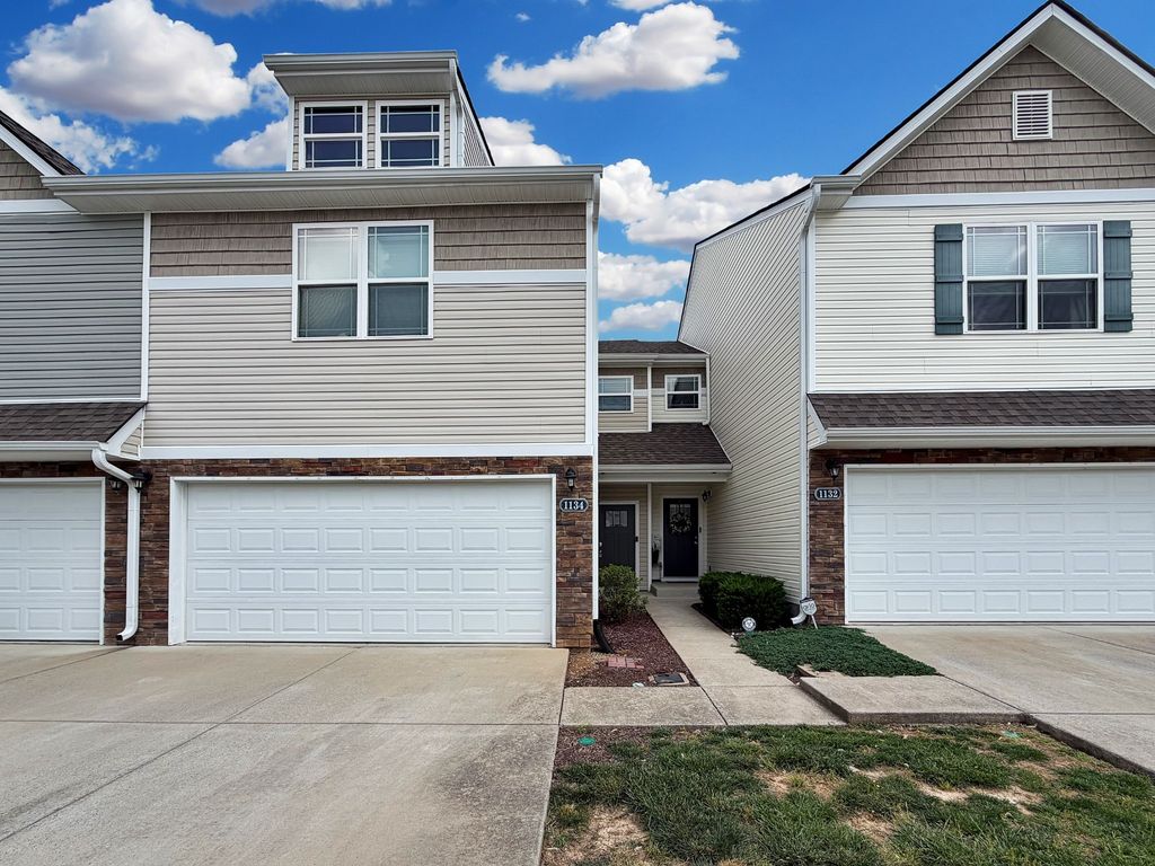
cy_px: 433
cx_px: 578
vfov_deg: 85.7
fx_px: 467
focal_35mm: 14
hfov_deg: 102.1
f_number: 2.2
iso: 25
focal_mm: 2.22
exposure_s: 1/750
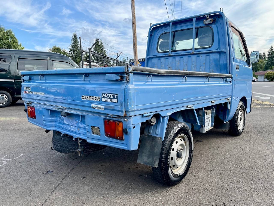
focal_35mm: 25
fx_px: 198
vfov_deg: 54.9
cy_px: 103
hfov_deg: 69.4
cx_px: 137
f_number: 1.6
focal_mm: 5.1
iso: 32
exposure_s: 1/535
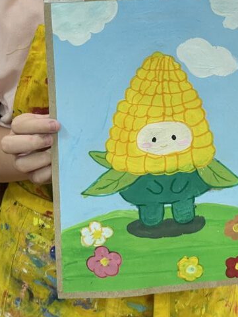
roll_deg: -0.3
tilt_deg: -7.9
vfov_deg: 17.8
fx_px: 990
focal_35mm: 108
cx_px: 121
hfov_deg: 13.7
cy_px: 4
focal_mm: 6
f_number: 2
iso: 80
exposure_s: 1/100
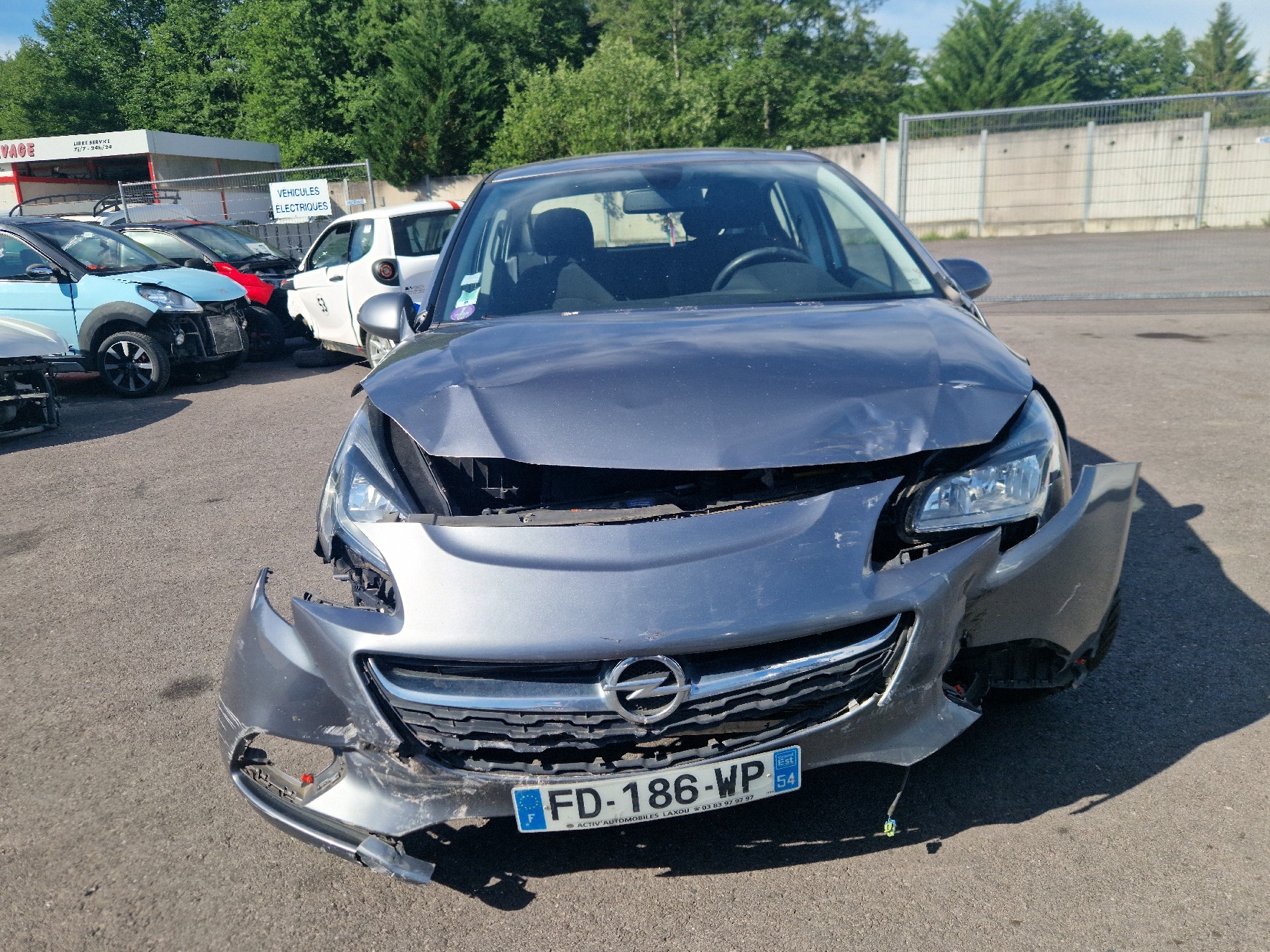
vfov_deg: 54.9
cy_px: 456
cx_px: 636
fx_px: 917
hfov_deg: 69.4
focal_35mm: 25
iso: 50
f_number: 1.8
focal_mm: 5.4
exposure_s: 1/1429
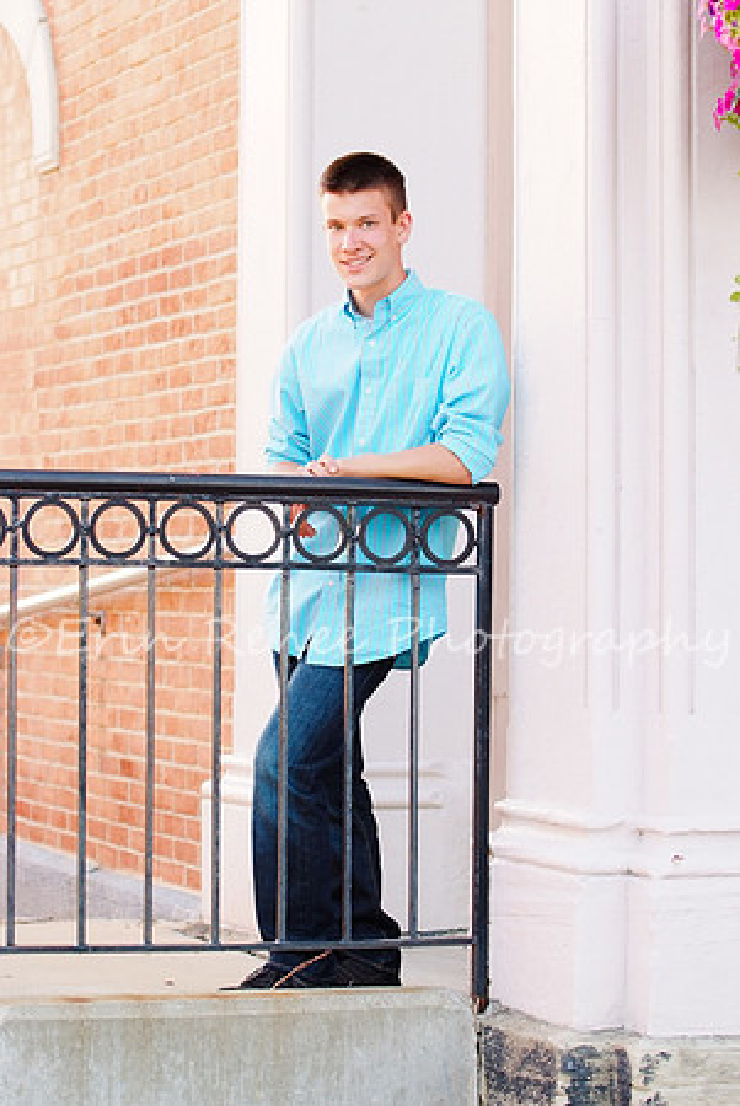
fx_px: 3230
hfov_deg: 13.1
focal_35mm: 105
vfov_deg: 19.4
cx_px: 370
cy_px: 553
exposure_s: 1/160
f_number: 3.5
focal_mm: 70
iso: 500
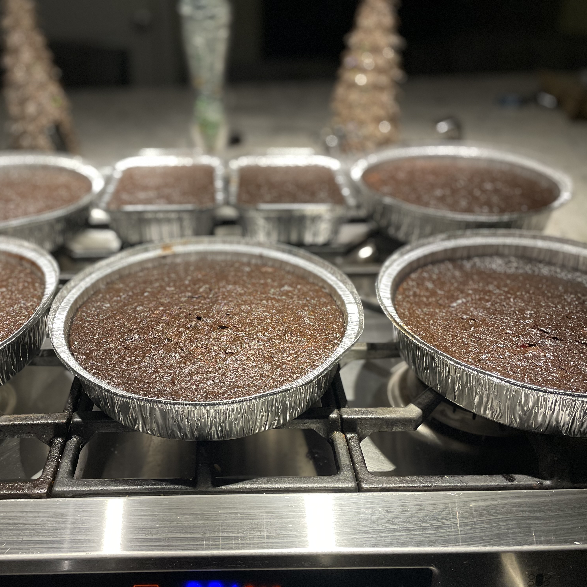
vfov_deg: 52.5
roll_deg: +2.7
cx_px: 215
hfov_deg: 51.9
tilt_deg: -30.0
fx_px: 595
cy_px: 291
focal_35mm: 31
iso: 250
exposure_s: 1/60
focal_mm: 4.2
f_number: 1.6
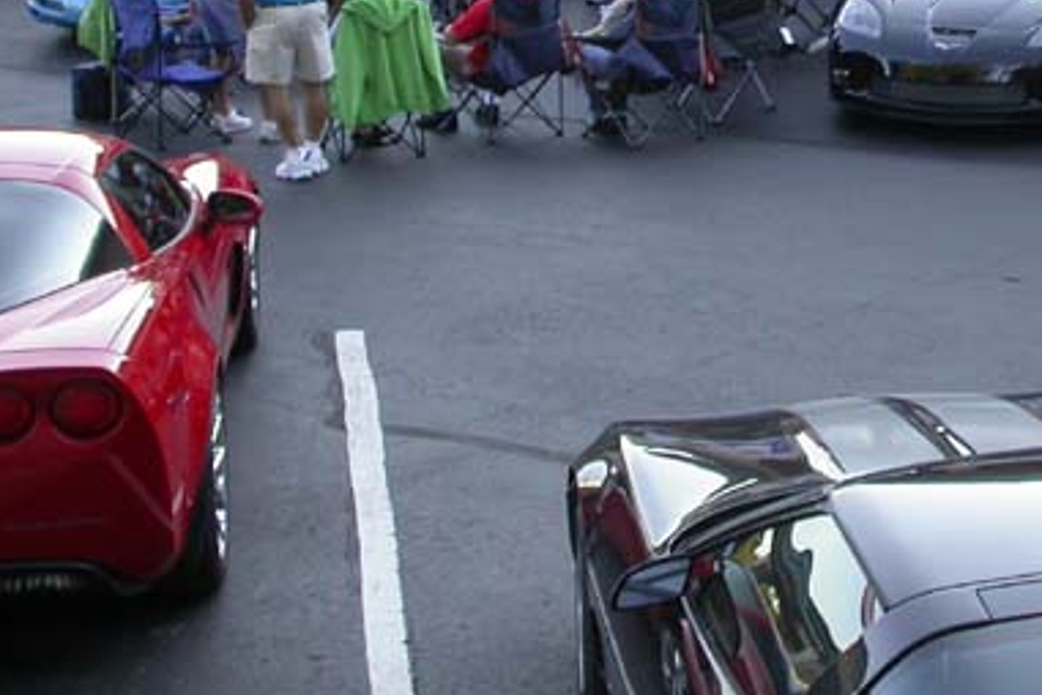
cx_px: 845
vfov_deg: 16.1
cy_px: -5
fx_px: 2402
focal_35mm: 83
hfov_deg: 24.1
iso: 100
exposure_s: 1/82.1
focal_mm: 7.85
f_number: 3.7
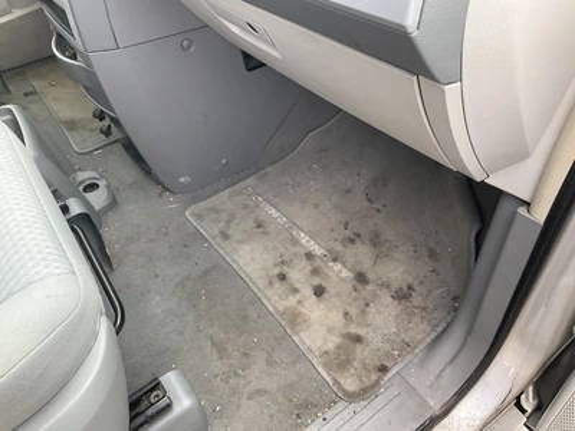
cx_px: 288
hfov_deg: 61.7
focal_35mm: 29
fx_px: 482
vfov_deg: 48.2
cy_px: 216
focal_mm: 3
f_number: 1.8
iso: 40
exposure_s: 1/122
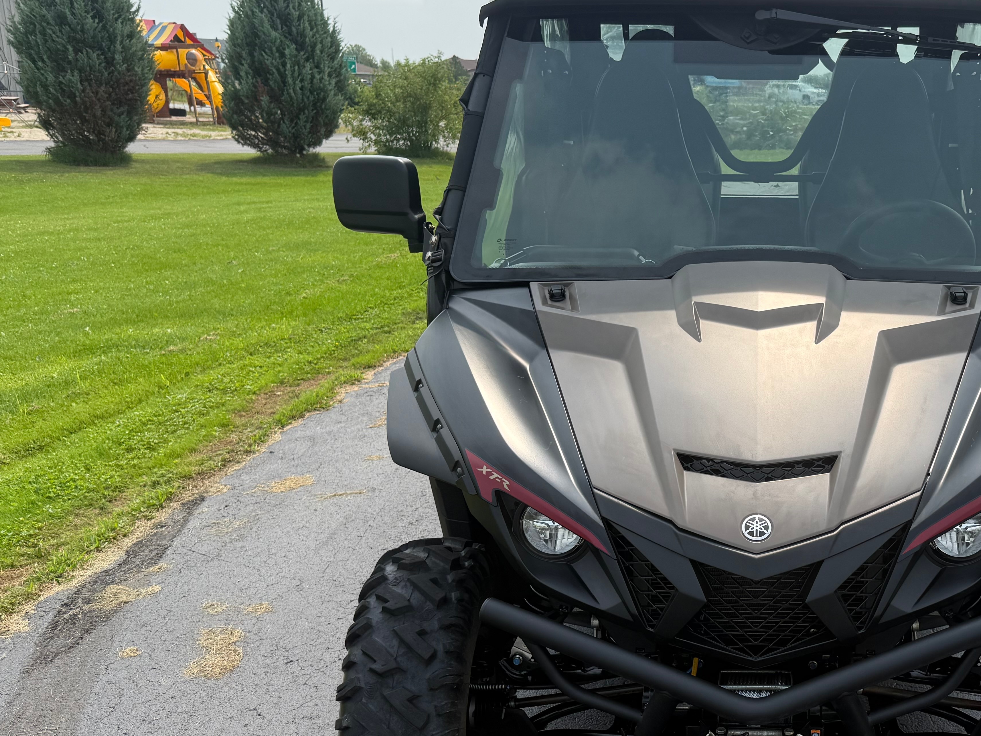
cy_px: 454
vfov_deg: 35.8
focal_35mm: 40
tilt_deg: -17.1
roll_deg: -1.7
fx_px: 1134
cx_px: 767
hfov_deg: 44.8
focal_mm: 6.76
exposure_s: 1/3584
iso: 80
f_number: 1.78
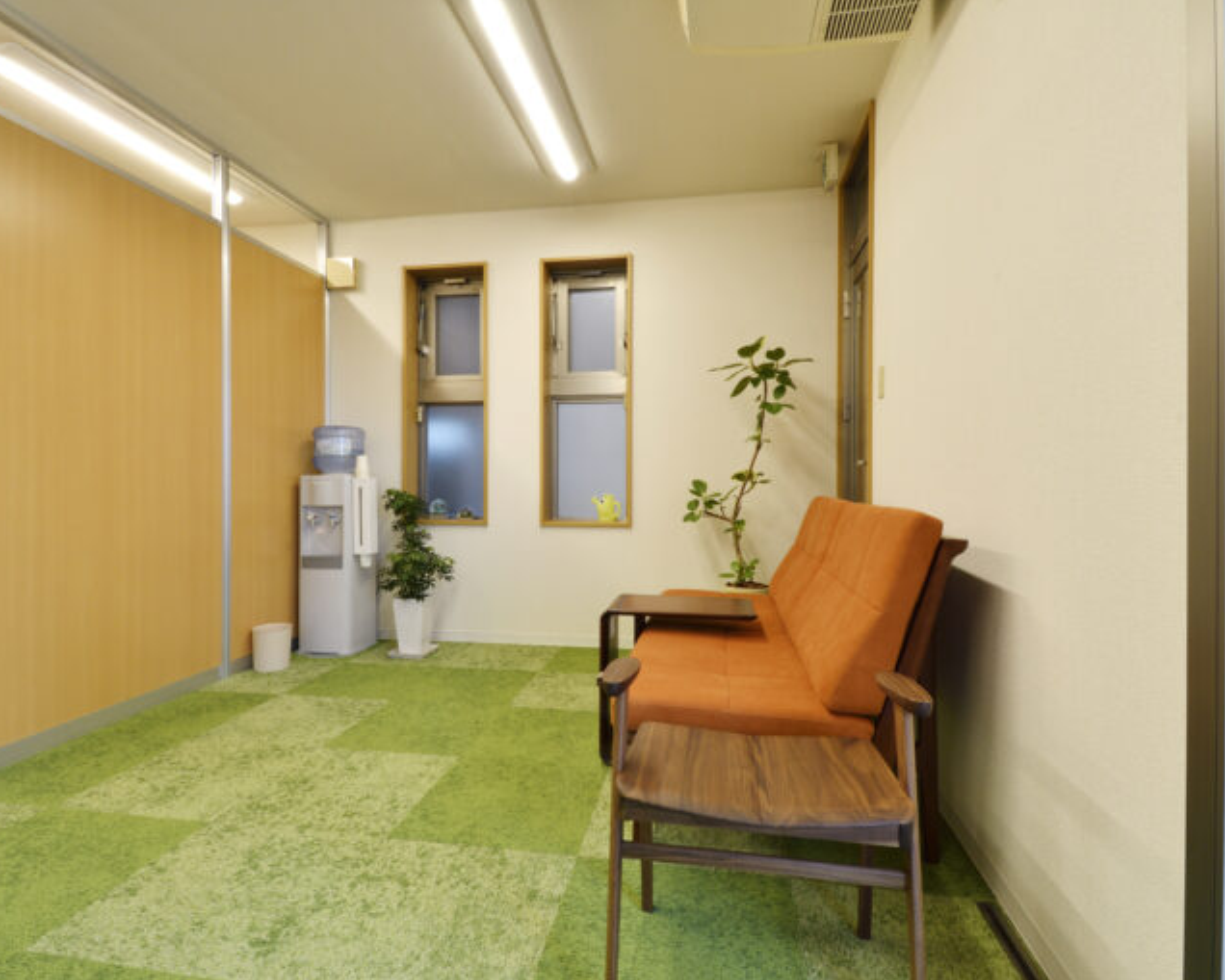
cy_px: 489
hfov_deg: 89.5
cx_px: 576
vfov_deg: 77.0
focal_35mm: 17
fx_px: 616
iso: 200
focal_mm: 10
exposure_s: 1/4
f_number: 11
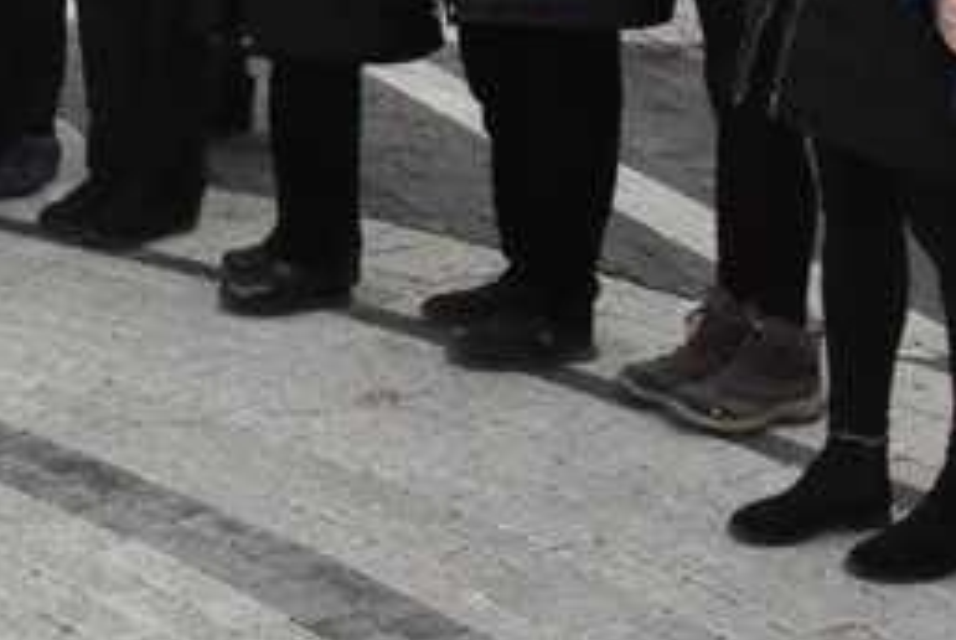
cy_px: -259
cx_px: -722
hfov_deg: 9.4
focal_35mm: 209
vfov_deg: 6.5
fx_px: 5556
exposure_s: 1/250
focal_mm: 35
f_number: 22
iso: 1600
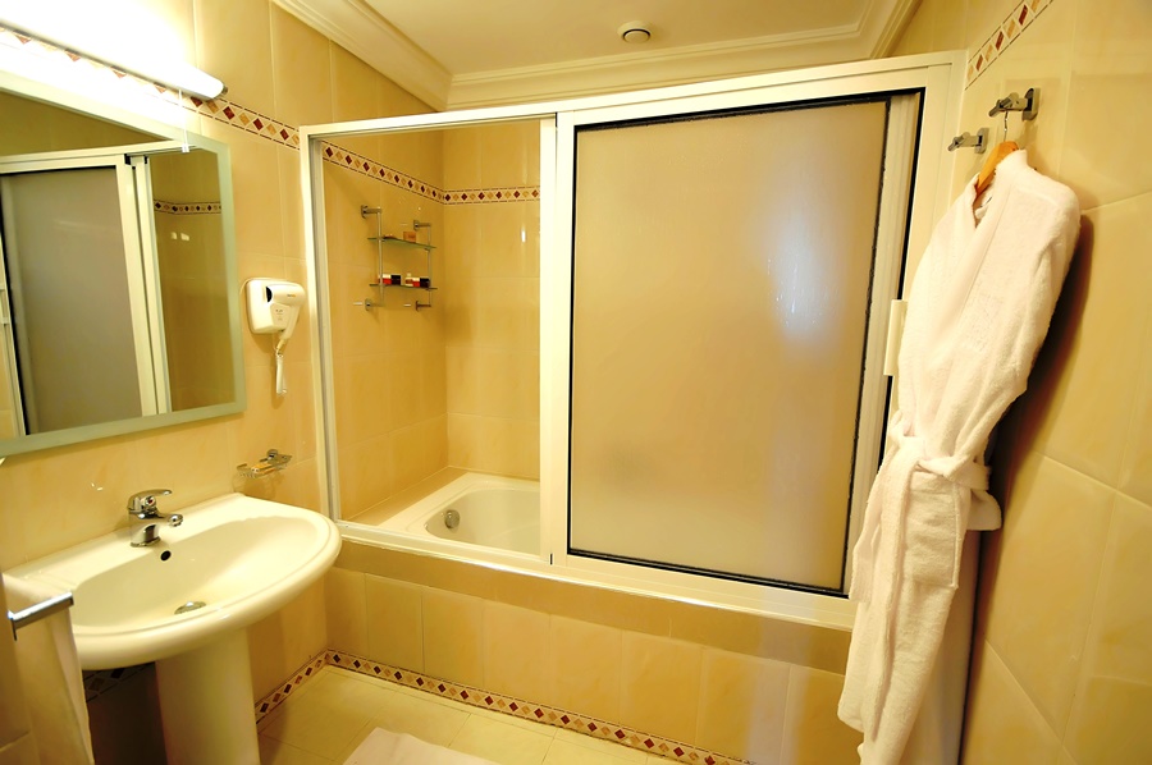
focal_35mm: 15
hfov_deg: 100.5
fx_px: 479
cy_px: 382
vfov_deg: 77.2
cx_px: 576
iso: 1000
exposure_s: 1/25
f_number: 4.5
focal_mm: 10
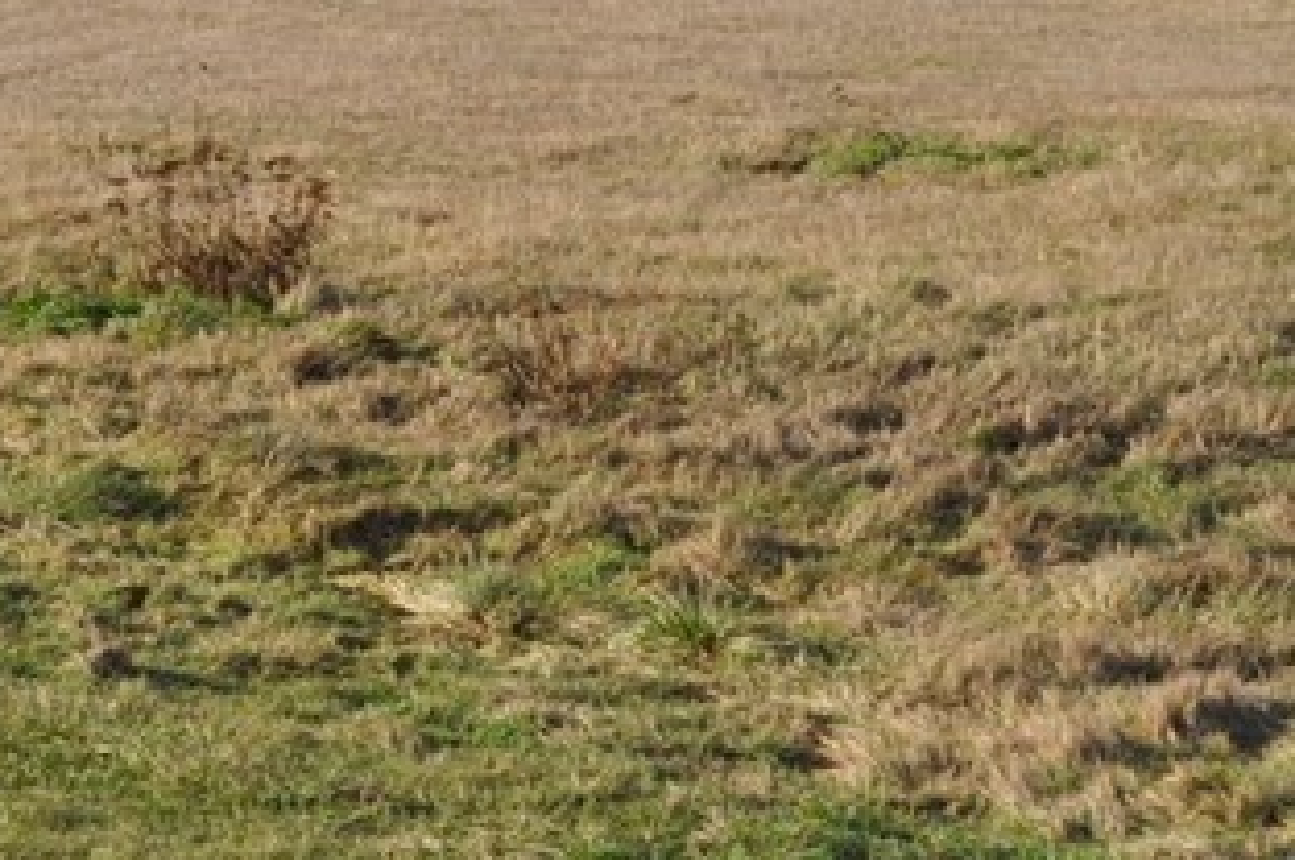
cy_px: -426
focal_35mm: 125
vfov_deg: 10.6
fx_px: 4492
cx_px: -542
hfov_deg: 15.4
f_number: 9
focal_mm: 24
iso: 200
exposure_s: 1/320
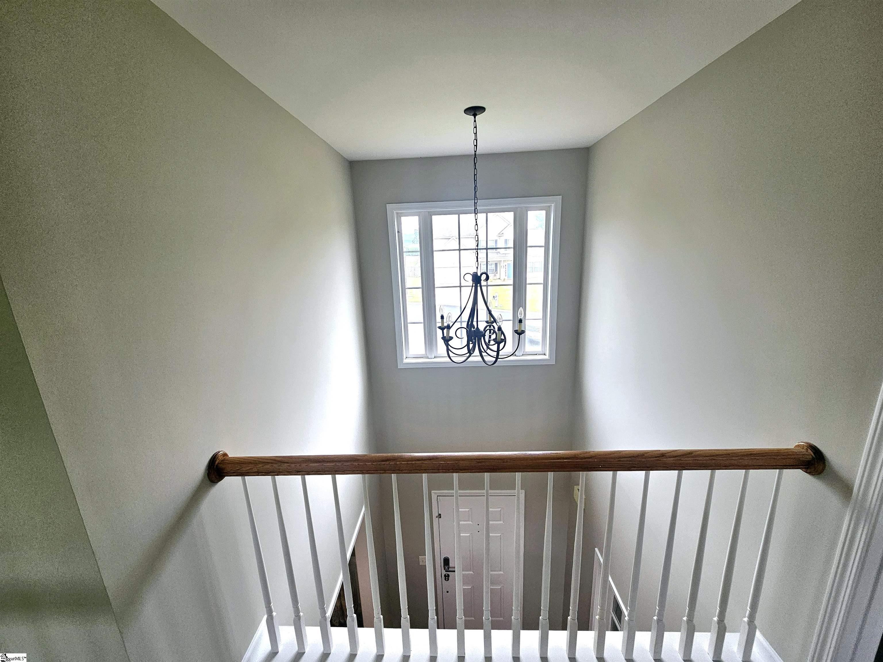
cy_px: 331
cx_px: 442
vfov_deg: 89.9
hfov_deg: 106.2
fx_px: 332
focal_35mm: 13
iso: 50
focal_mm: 2.2
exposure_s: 1/123
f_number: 2.2
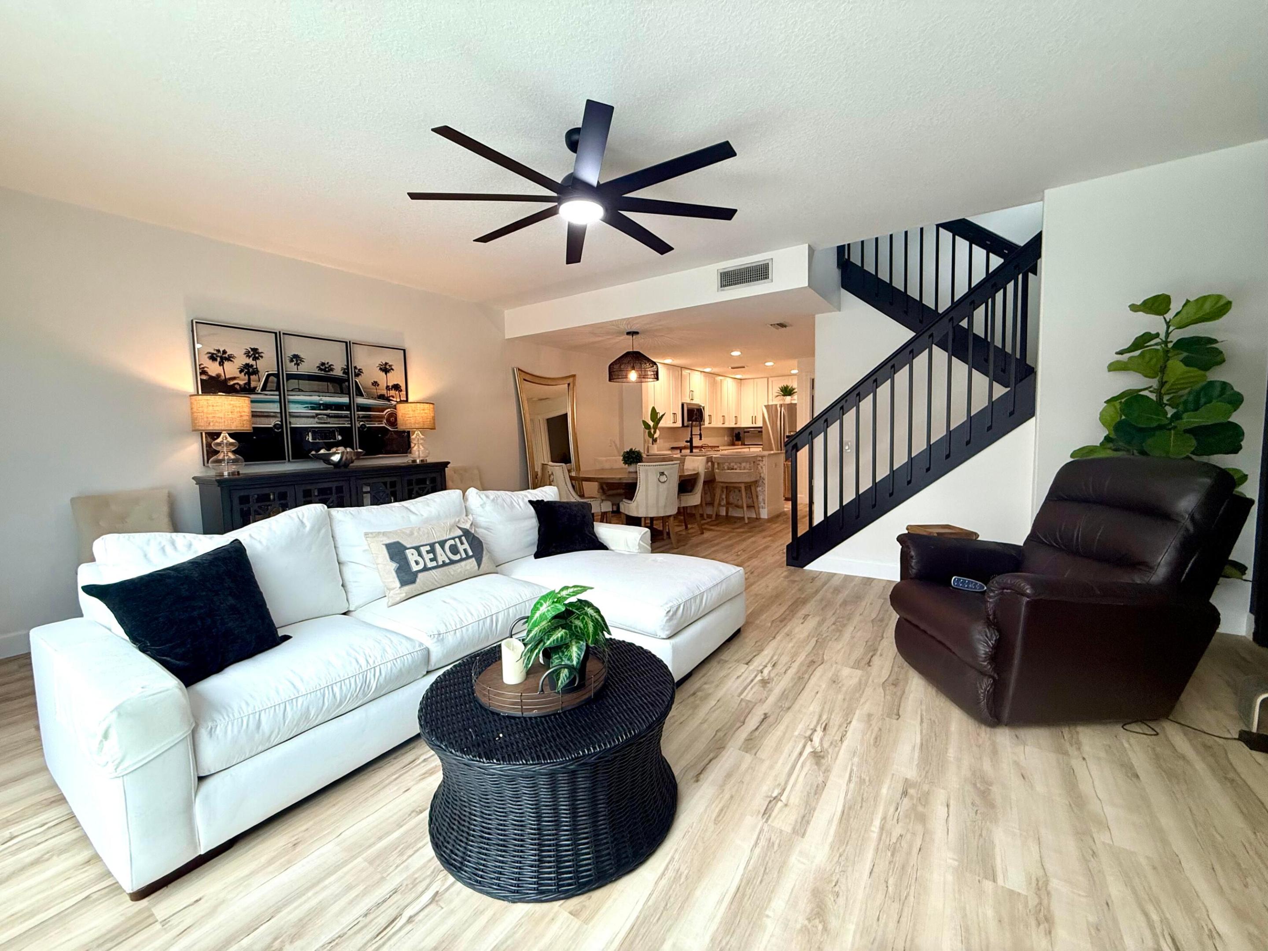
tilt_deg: -4.6
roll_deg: +1.1
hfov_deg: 102.1
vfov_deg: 85.7
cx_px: 634
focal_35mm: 14
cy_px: 476
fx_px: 513
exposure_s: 1/120
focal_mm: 2.22
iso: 160
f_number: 2.2
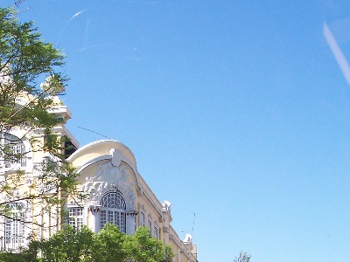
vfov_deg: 19.0
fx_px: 768
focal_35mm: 76
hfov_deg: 24.8
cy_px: 245
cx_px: 23
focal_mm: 8
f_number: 4.8
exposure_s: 1/350
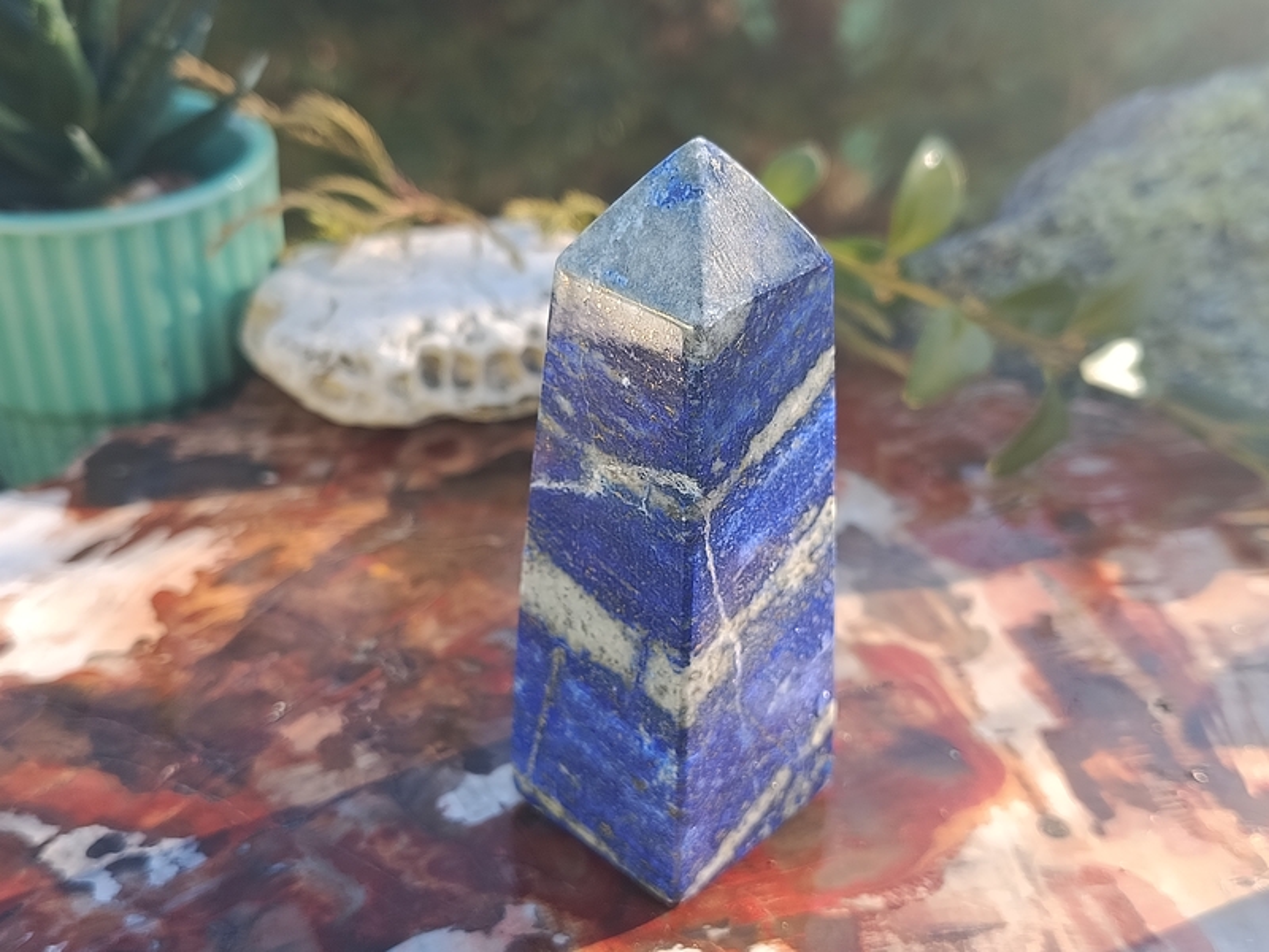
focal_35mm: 43
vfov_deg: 33.6
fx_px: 1576
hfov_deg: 43.9
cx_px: 634
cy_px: 476
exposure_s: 1/100
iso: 96
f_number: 1.7
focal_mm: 5.24
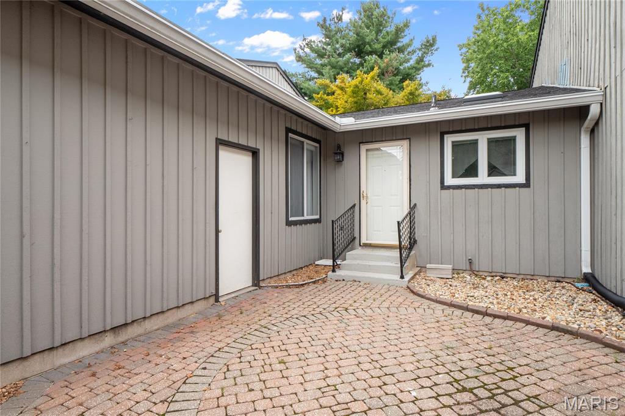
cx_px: 312
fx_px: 347
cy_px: 208
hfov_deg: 84.0
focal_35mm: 20
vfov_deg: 61.9
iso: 400
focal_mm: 10
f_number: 10
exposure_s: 1/30
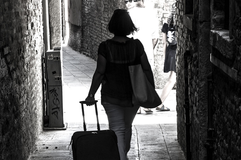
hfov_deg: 14.4
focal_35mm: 143
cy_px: 119
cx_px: 107
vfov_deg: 9.6
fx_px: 956
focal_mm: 52
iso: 200
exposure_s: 1/40
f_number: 8
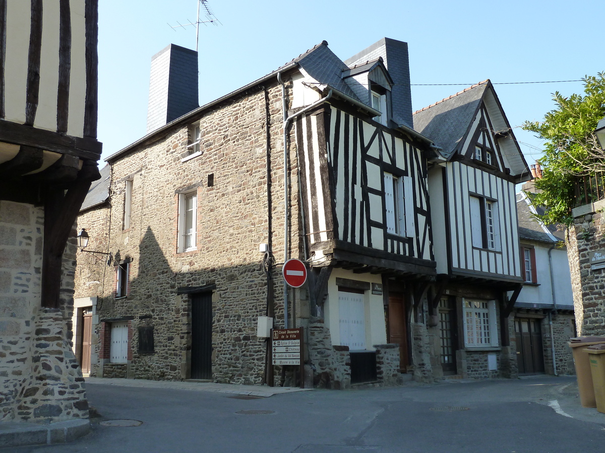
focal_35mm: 37
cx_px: 302
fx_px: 647
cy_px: 226
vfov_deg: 38.7
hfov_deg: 50.1
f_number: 4
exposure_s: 1/250
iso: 125
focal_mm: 6.1
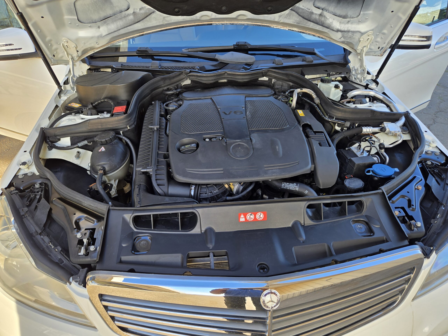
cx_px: 224
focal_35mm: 23
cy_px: 168
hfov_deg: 73.9
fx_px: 298
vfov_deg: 58.9
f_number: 1.8
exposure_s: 1/186
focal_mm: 5.4
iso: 25
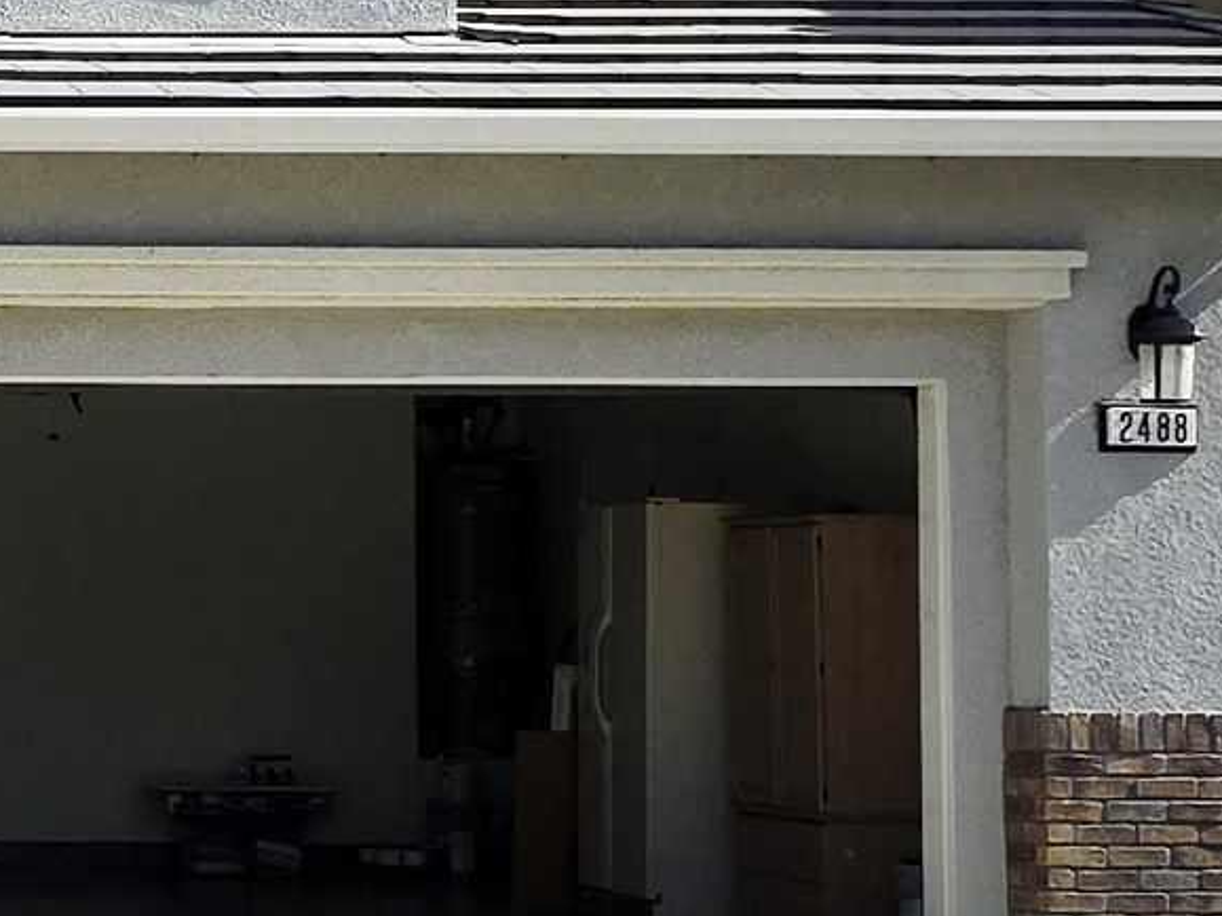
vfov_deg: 12.1
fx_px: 4306
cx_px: -756
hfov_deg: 14.7
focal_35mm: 122
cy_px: 426
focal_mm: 6.3
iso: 80
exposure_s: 1/7626
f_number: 1.7
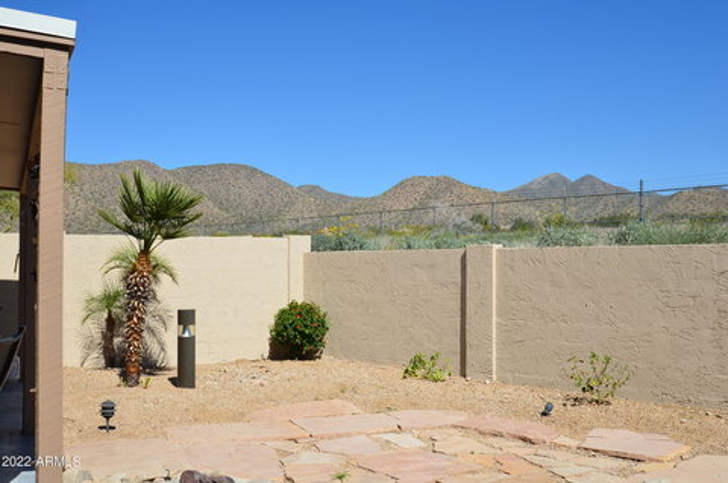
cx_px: 364
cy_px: 242
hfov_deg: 53.2
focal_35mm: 36
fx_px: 727
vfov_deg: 36.7
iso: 200
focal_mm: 24
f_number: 10
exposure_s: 1/320
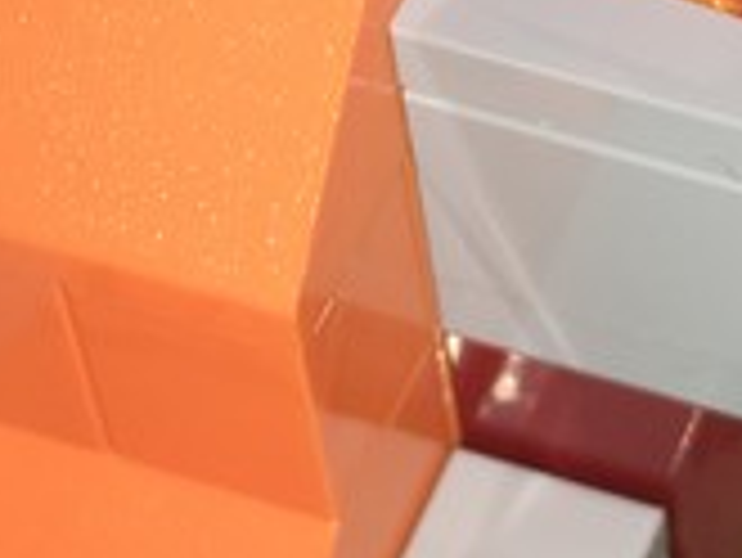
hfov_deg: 12.3
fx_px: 3389
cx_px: 836
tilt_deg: -50.1
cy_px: -115
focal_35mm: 158
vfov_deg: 9.3
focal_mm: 4.15
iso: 25
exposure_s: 1/147
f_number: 2.2
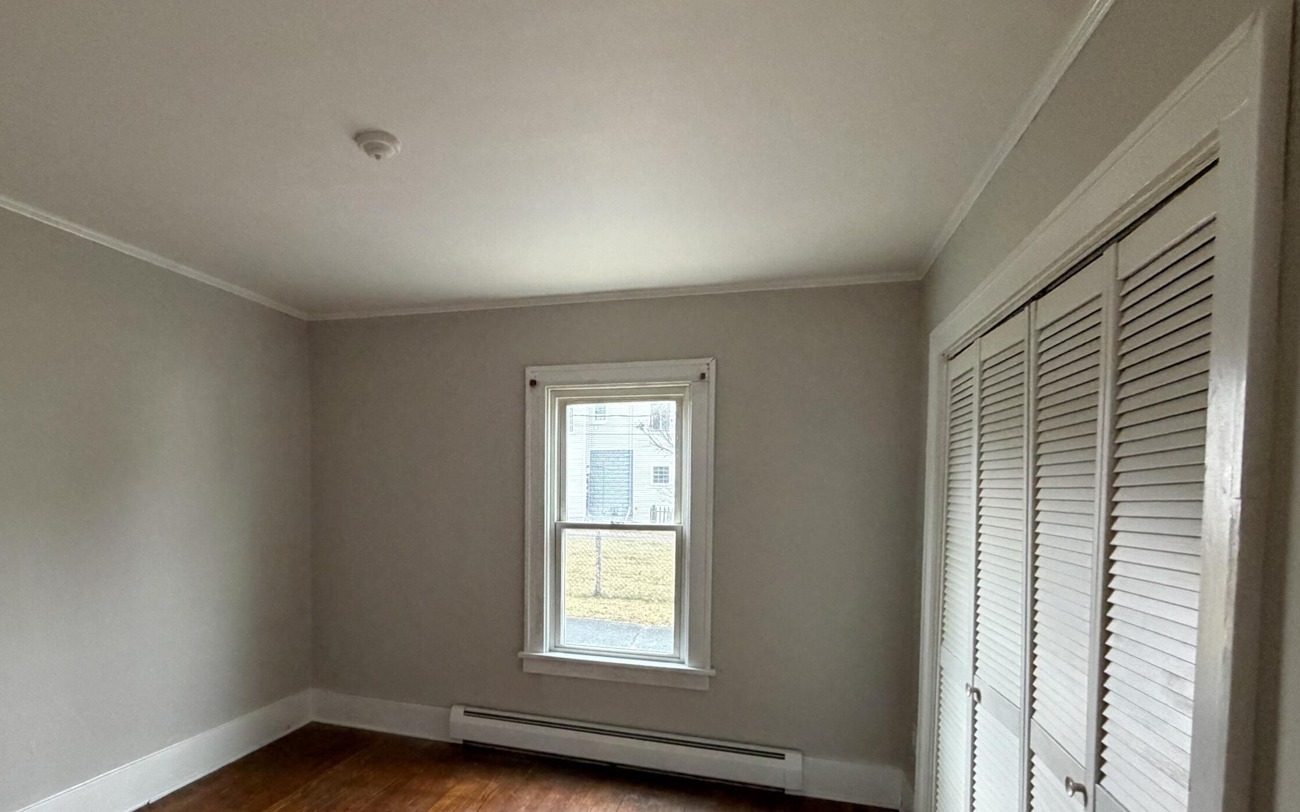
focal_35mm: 20
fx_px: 709
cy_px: 518
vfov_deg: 58.7
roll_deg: -0.7
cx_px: 529
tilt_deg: -3.4
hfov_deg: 84.2
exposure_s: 1/60
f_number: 2.2
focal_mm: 2.22
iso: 400
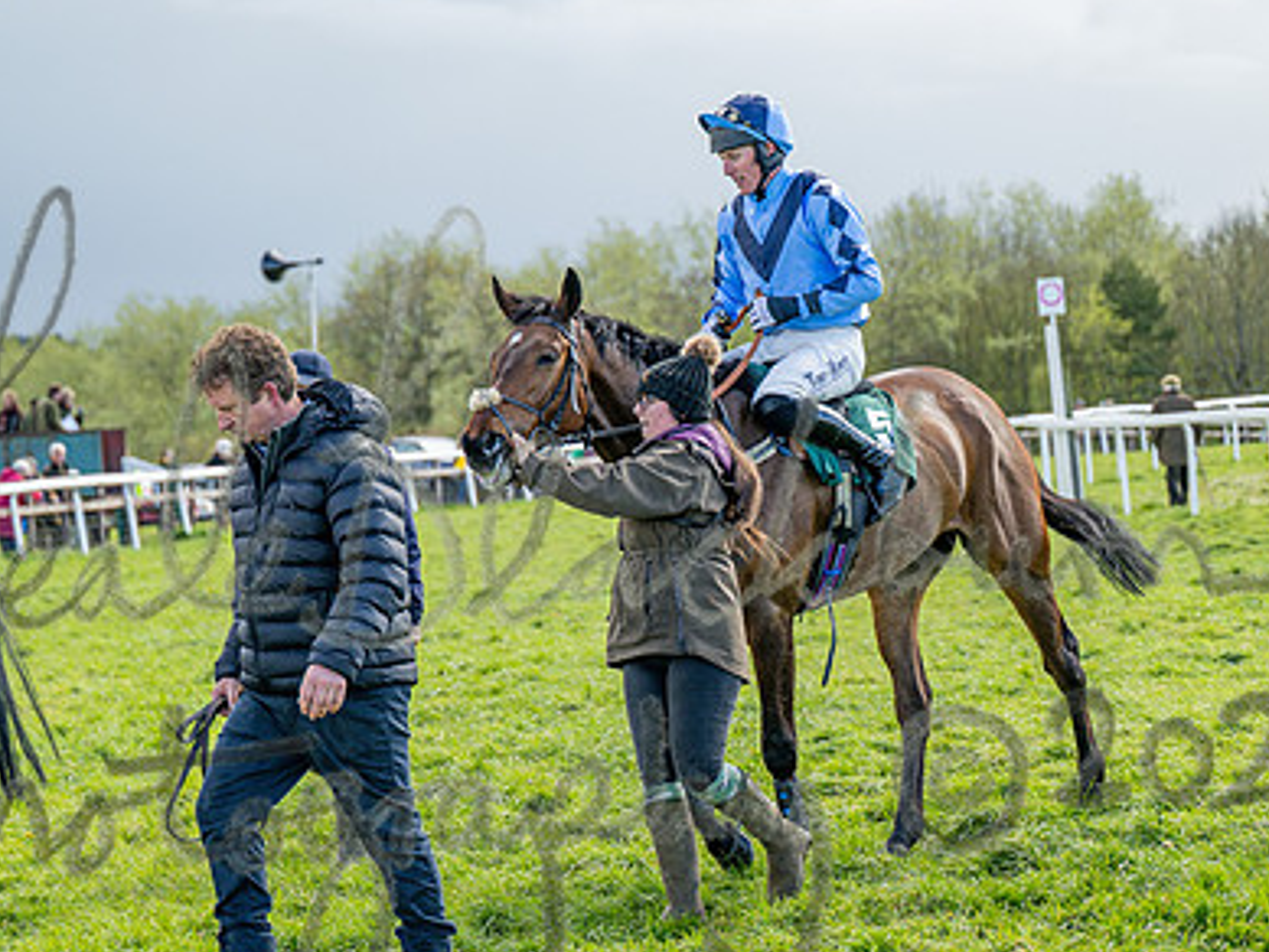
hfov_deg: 16.8
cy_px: 434
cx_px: 673
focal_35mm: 117
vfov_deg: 12.7
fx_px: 4290
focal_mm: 70
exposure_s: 1/1600
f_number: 2.8
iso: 400
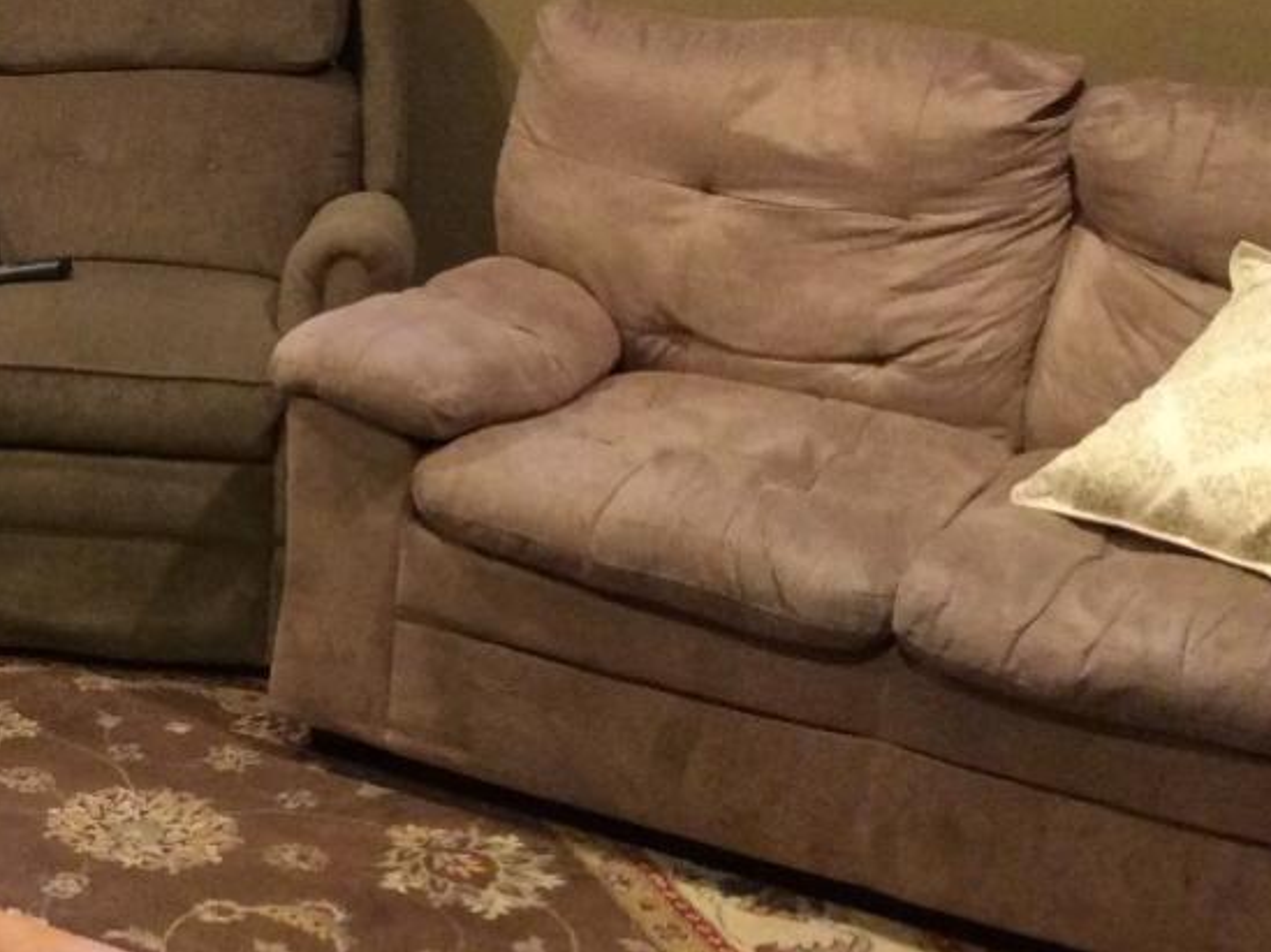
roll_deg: +0.4
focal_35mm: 84
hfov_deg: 21.7
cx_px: -241
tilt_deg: -11.8
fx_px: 3082
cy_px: 93
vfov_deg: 17.3
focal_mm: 3.3
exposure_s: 1/17
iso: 250
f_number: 2.4
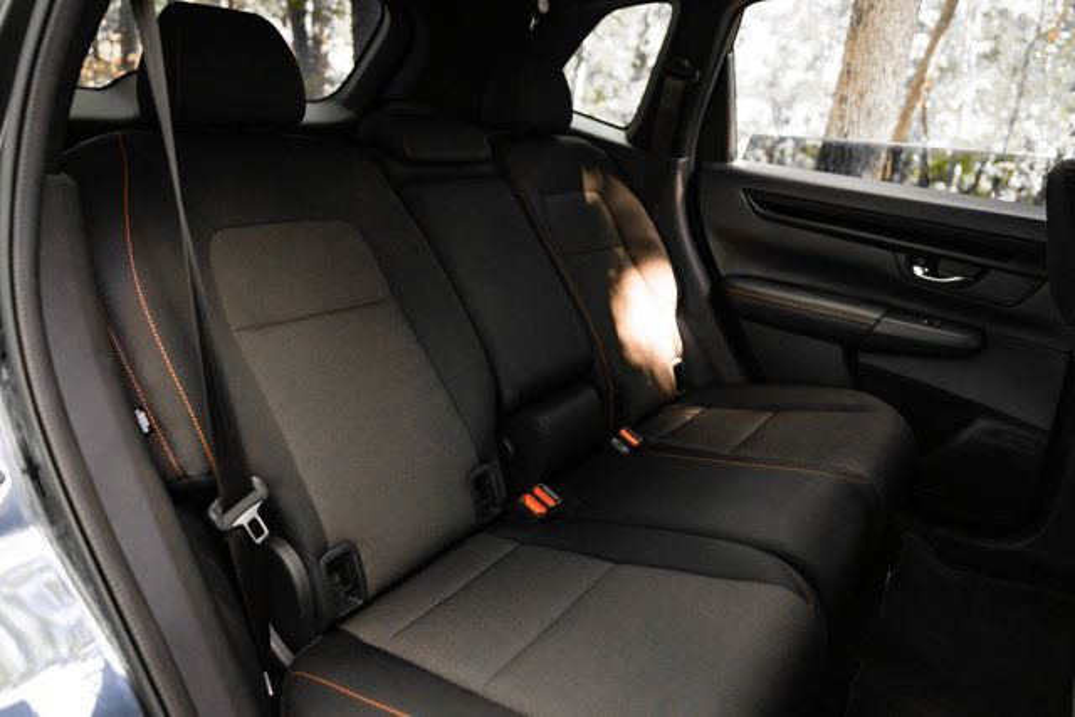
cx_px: 538
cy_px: 358
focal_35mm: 26
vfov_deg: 49.6
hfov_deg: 69.4
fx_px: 777
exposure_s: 1/200
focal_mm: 26
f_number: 2.8
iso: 1250
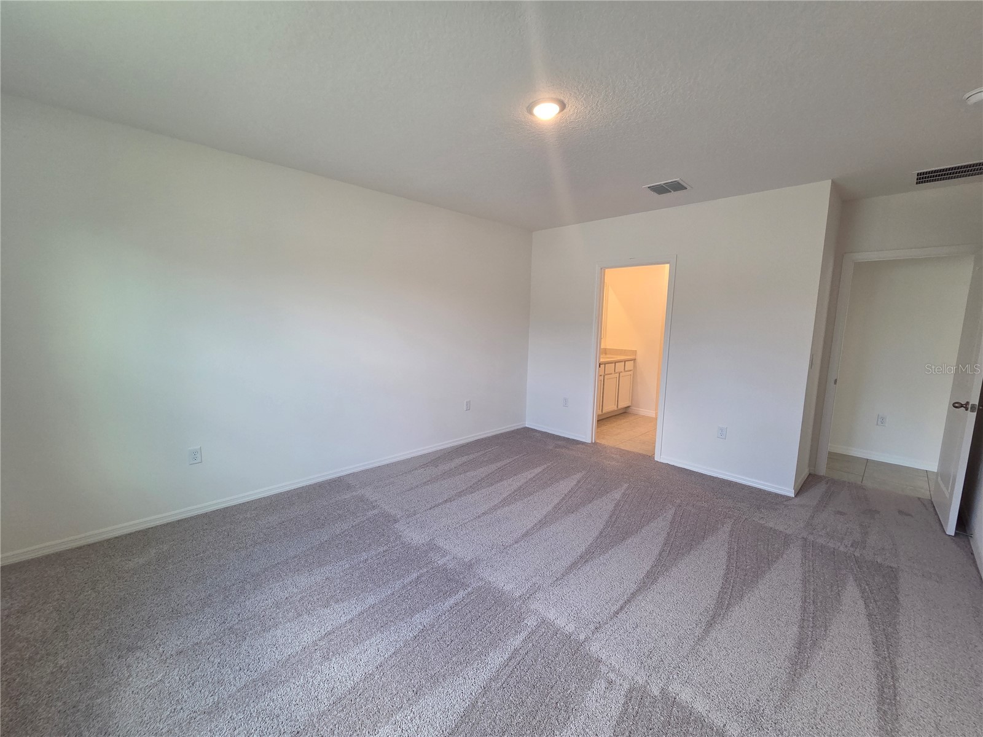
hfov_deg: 106.2
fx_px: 369
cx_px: 492
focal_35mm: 13
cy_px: 368
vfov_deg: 89.9
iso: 250
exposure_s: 1/120
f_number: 2.2
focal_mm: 2.2
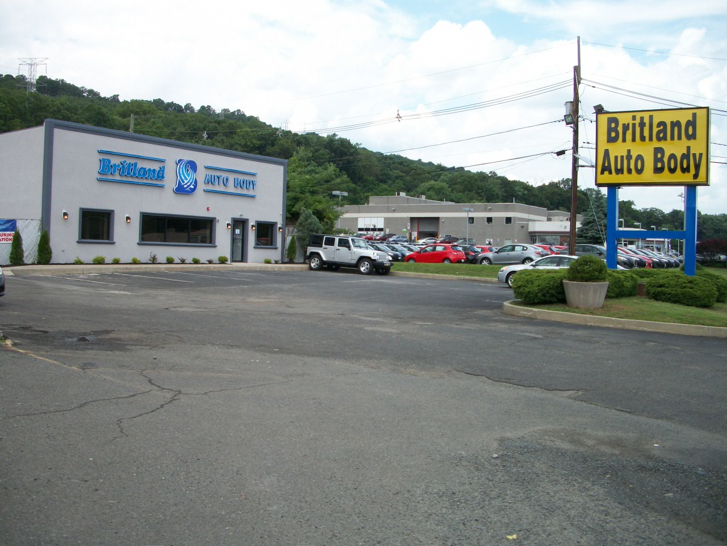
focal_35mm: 35
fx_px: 735
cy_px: 273
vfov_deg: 40.7
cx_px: 364
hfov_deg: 52.6
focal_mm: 6.3
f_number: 3.1
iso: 80
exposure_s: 1/640
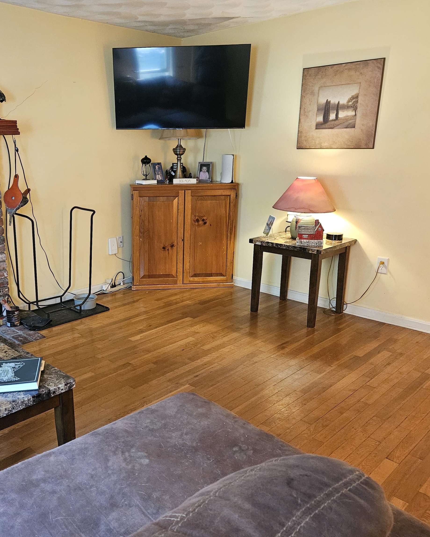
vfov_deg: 58.8
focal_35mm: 30
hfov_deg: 47.7
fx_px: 477
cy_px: 268
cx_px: 142
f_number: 1.8
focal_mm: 5.4
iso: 1000
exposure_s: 1/120
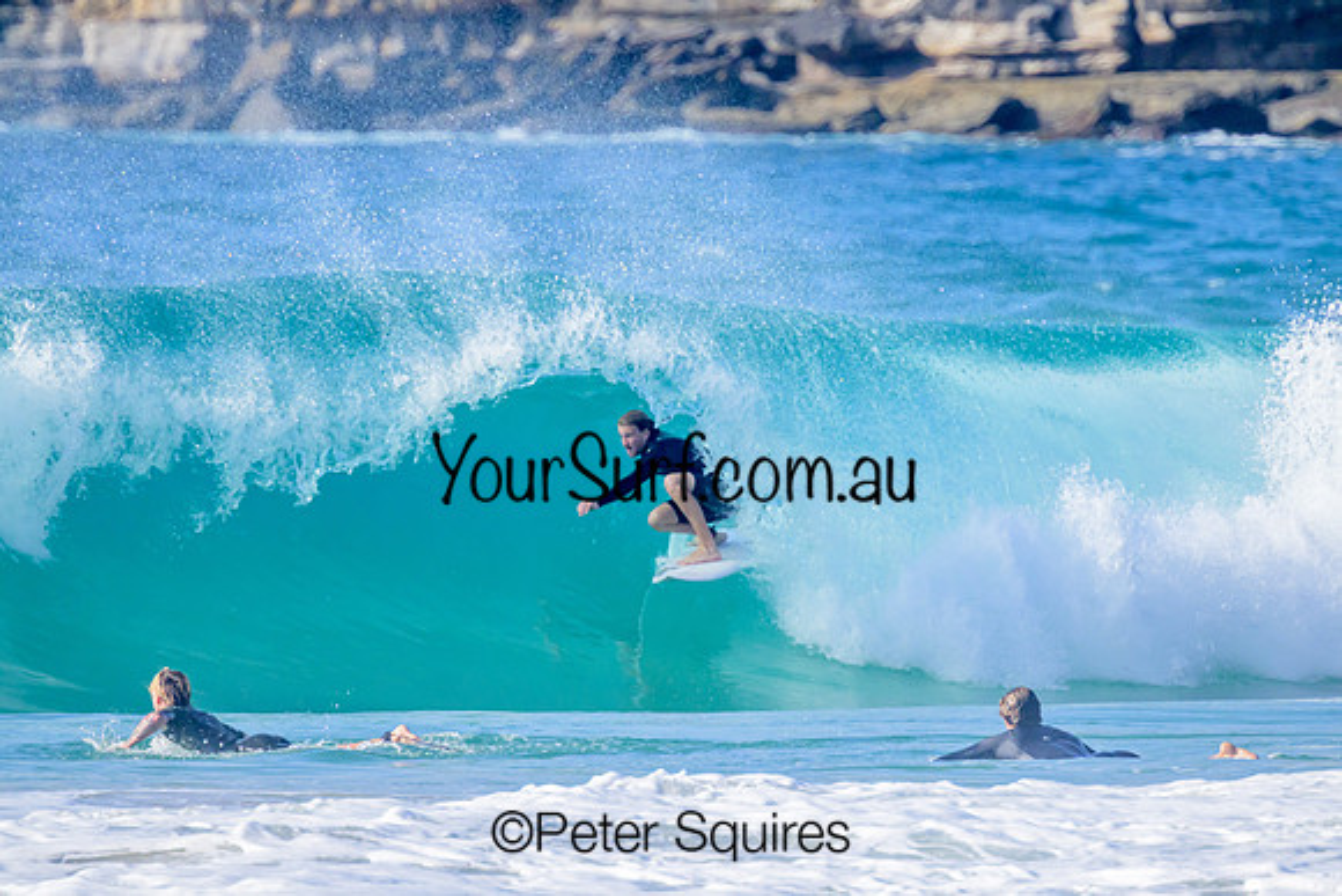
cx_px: 681
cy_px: 442
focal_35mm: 832
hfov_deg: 2.5
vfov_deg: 1.7
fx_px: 31025
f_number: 11
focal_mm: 800
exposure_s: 1/2000
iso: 1400
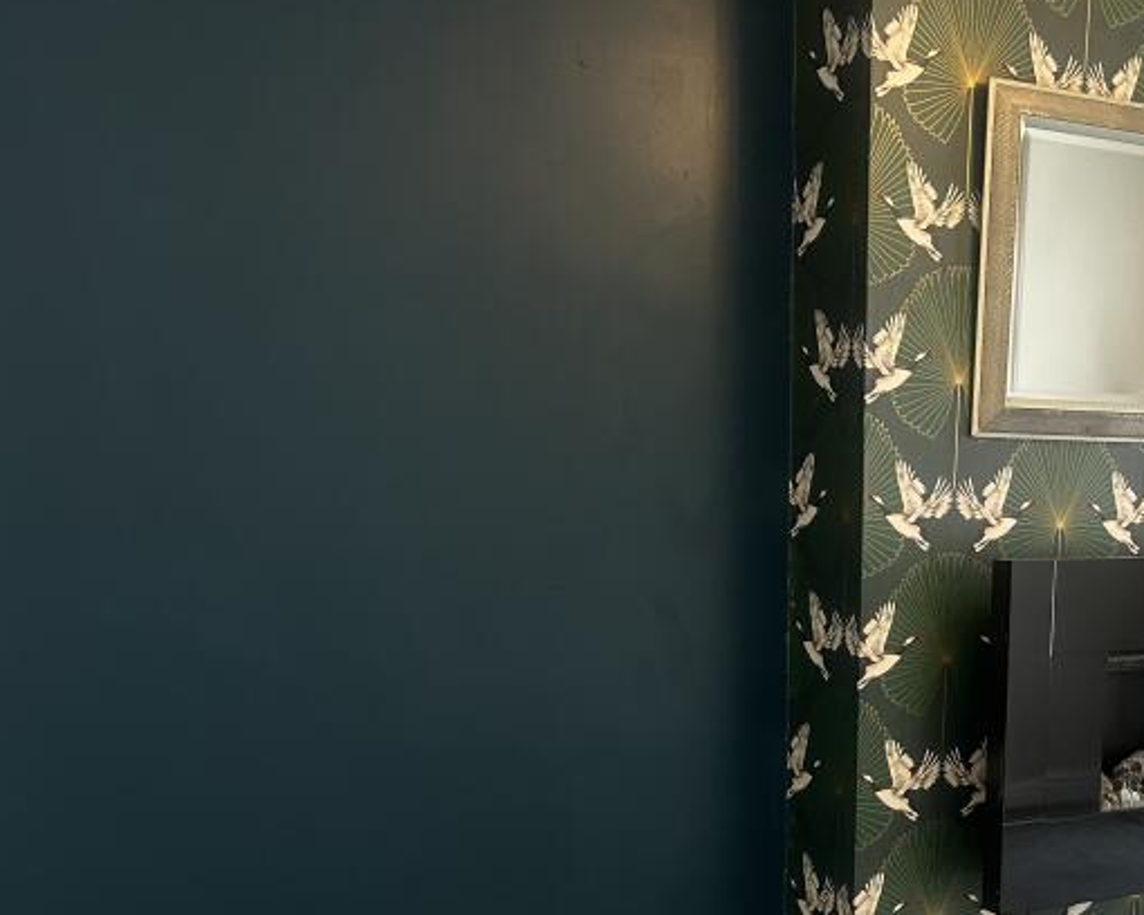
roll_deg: -1.6
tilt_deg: -9.9
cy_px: 740
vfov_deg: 29.0
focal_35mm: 51
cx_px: 996
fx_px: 1727
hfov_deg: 34.9
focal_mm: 5.7
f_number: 1.5
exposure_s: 1/60
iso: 160
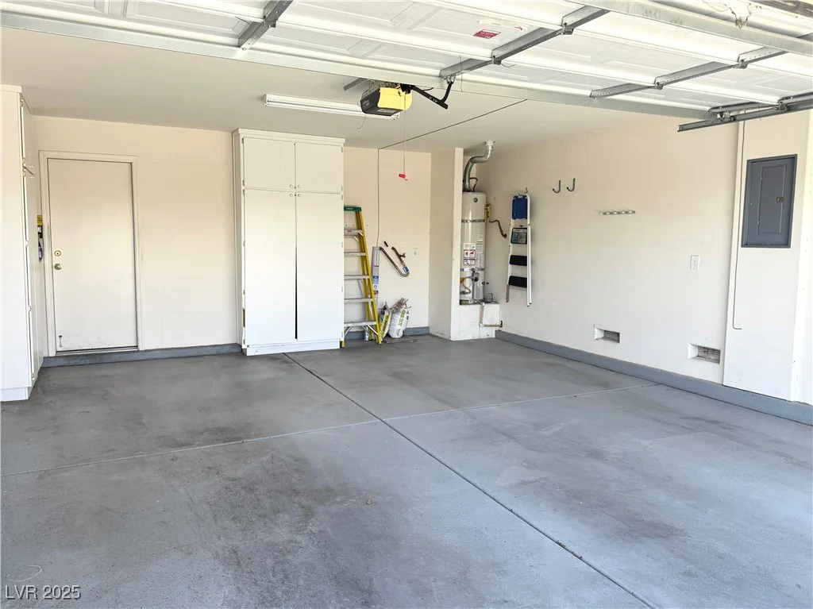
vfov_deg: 56.8
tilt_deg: -5.1
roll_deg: +0.0
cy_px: 304
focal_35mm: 24
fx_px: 563
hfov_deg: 71.6
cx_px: 406
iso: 80
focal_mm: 6.76
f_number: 1.78
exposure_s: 1/558
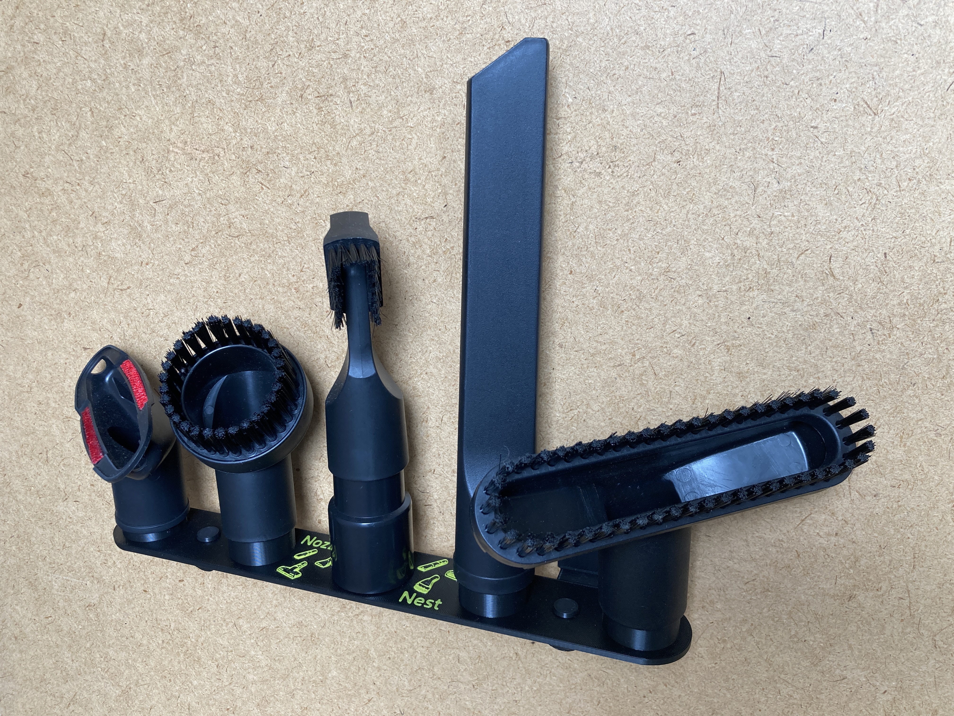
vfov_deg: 49.7
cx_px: 477
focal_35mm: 28
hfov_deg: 63.4
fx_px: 772
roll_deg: +1.6
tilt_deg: -18.3
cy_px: 358
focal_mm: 3.99
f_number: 1.8
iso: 50
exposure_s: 1/60
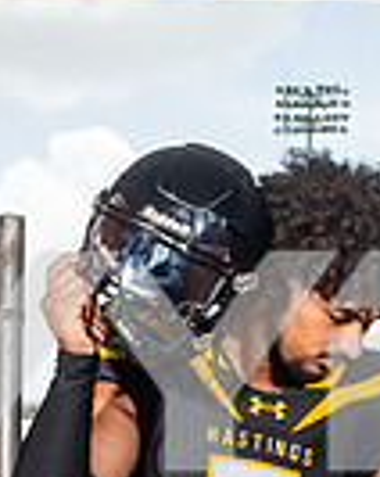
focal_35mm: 121
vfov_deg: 15.2
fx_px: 1705
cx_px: 294
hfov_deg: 12.7
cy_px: 617
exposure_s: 1/400
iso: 160
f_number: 7.1
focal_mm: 38
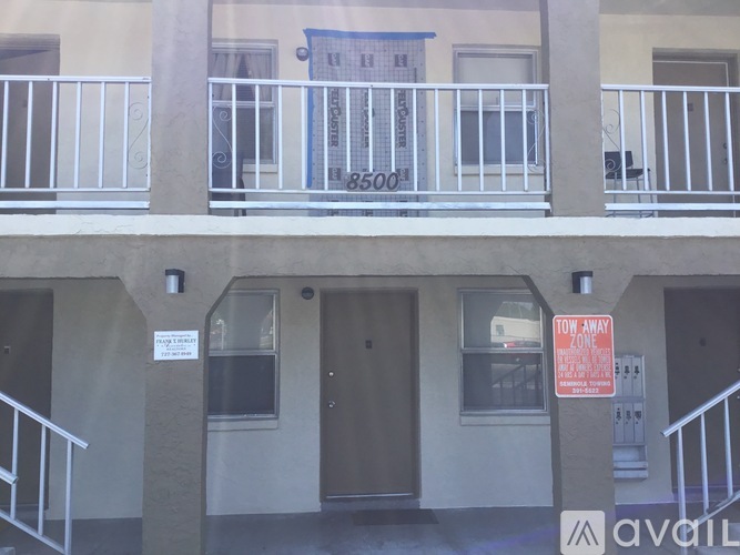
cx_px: 370
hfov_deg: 58.4
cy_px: 278
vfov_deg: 45.4
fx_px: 663
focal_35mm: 31
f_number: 2.4
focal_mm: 3.3
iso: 25
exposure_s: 1/547
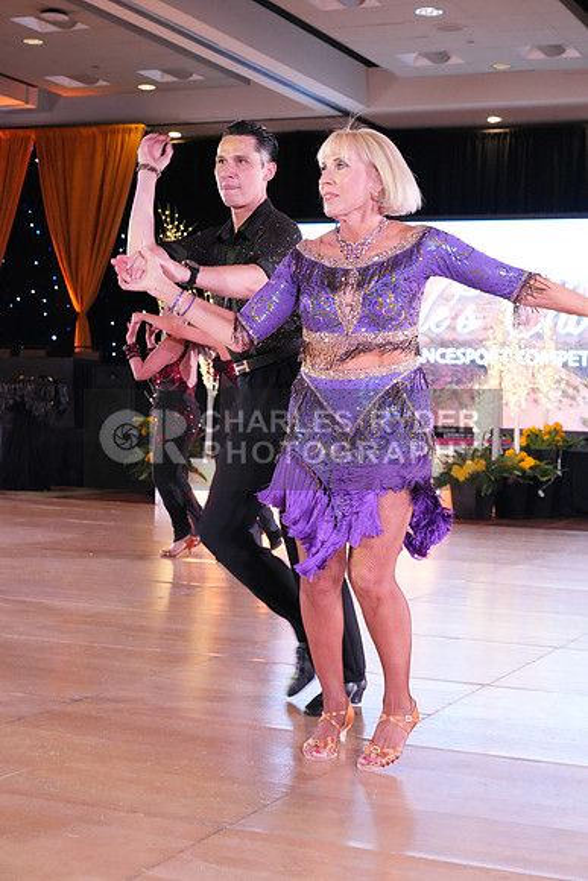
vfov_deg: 32.9
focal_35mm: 61
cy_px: 440
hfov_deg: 22.3
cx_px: 294
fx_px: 1493
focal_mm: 61
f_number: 6.3
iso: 8000
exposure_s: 1/250
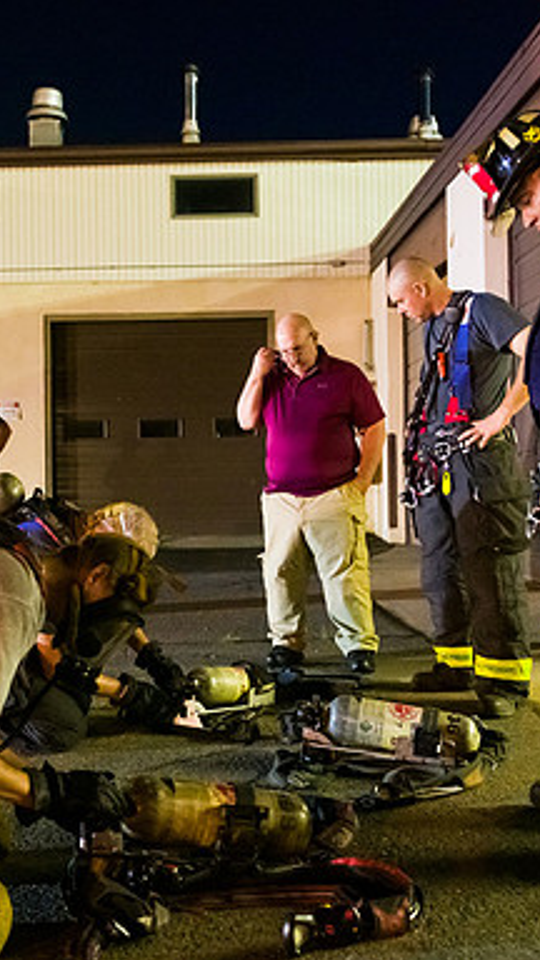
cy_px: 481
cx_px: 162
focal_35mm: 38
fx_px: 967
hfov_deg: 30.9
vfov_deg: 52.8
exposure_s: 1/125
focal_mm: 24
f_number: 3.2
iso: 6400
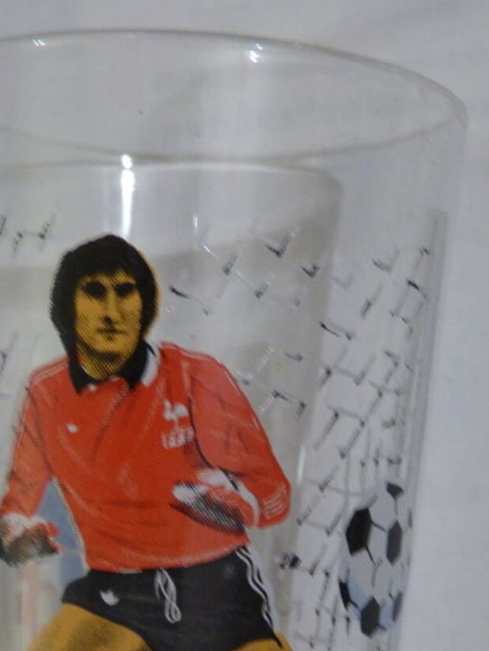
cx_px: 166
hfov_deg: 14.6
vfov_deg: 19.3
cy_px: 512
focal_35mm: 101
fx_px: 1901
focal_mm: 11
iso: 400
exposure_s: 1/8
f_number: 3.3
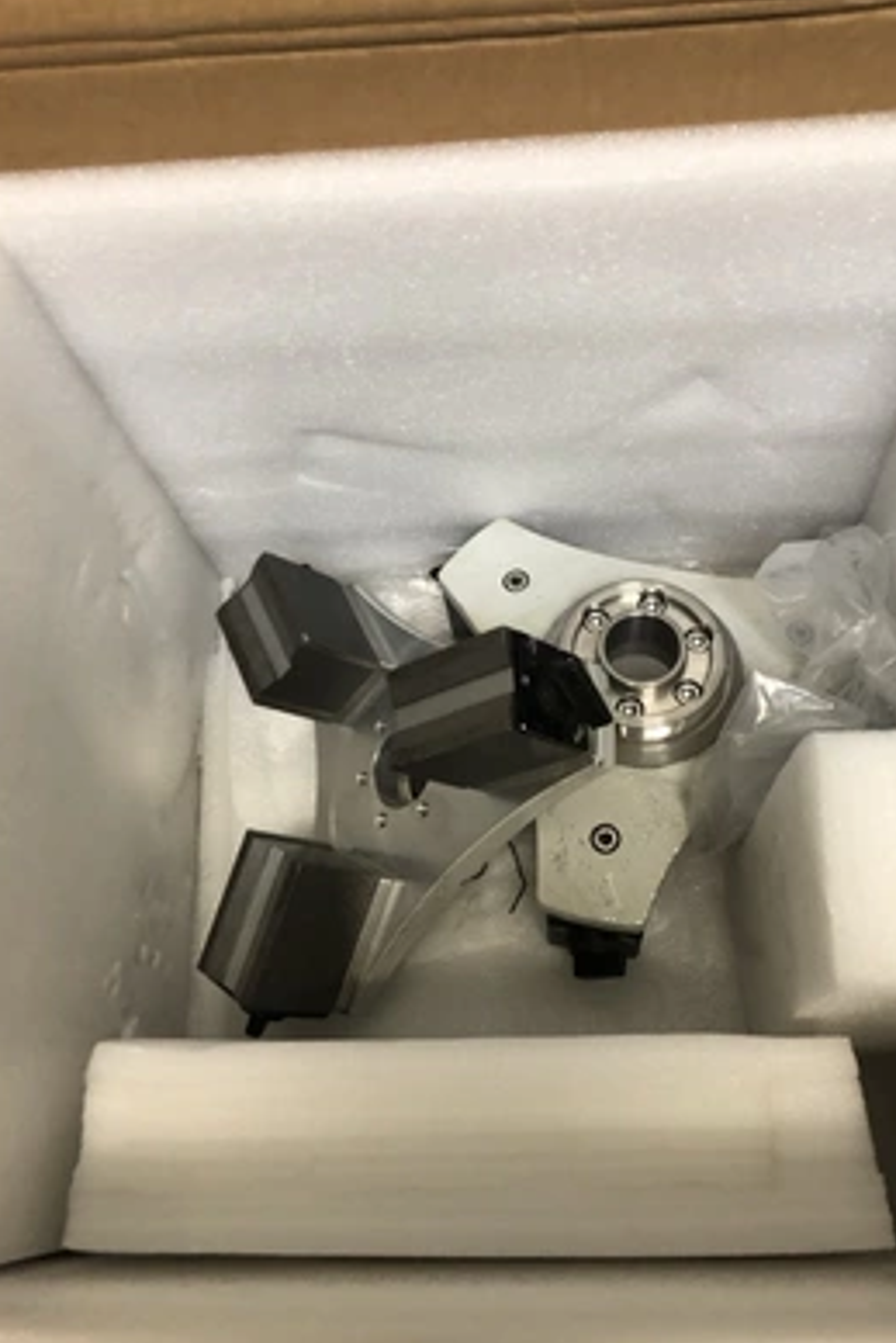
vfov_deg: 61.9
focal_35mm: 30
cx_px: 502
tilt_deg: -70.7
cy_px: 665
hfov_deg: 43.6
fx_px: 1119
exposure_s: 1/15
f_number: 1.8
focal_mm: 3.99
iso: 50
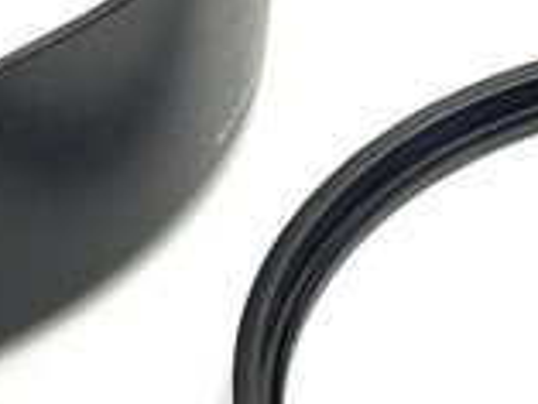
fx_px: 3095
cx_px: 771
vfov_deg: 7.5
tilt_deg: -36.2
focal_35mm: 199
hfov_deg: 9.7
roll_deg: -1.9
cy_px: 58
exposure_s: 1/50
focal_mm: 4.25
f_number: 1.8
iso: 64
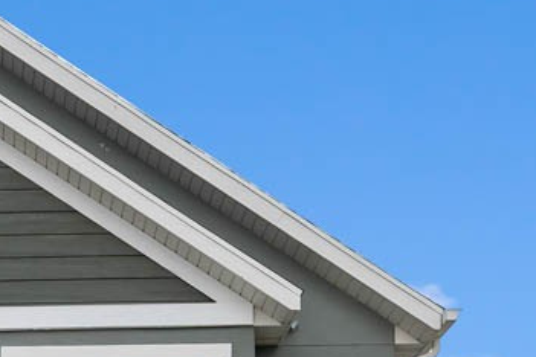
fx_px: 1653
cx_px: -104
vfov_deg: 11.5
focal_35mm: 111
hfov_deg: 17.6
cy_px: 626
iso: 320
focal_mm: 26
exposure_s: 1/160
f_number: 8
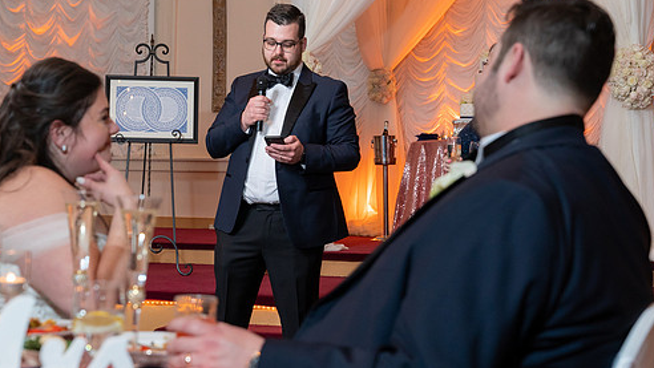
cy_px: 217
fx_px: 1179
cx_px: 279
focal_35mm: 68
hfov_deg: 30.9
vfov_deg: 17.7
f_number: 4
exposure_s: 1/100
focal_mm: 51
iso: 2000
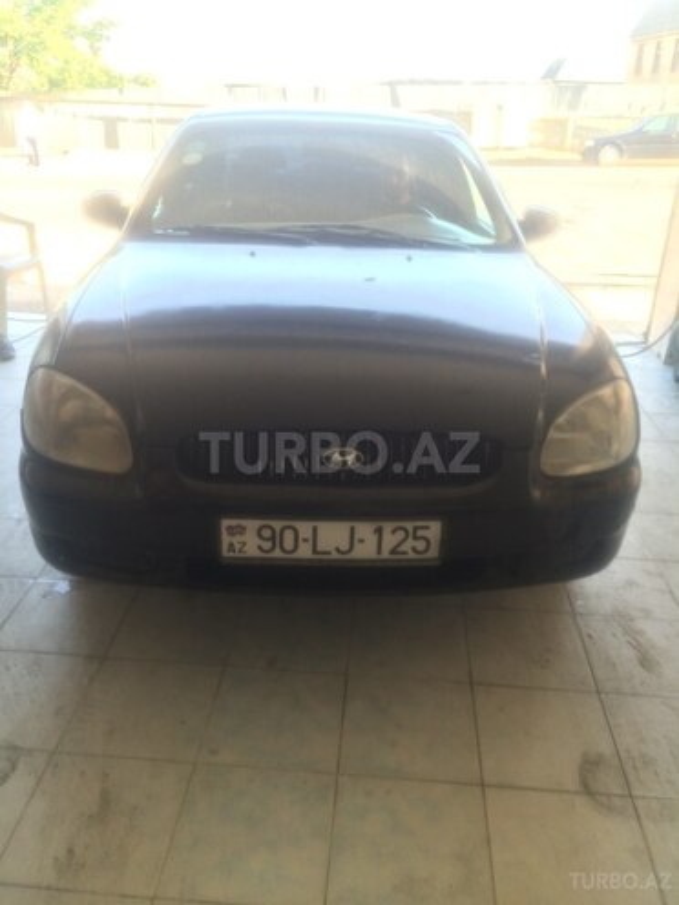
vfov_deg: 61.7
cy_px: 452
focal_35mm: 29
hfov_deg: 48.2
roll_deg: -0.8
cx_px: 340
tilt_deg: -28.0
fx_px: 758
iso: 32
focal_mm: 4.15
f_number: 2.2
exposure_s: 1/33
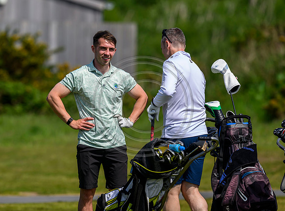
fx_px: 4475
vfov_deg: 2.7
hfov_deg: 3.6
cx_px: 119
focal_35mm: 546
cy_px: 103
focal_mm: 400
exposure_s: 1/5000
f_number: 4.5
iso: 500
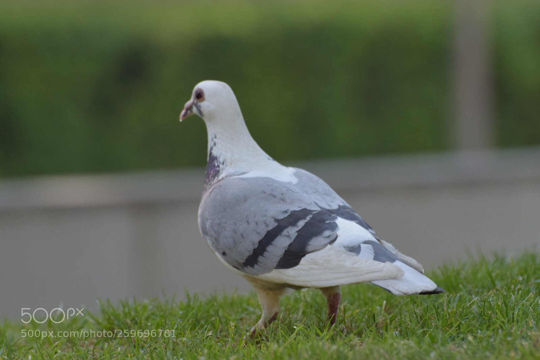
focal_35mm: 450
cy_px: 180
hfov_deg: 4.6
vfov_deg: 3.1
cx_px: 270
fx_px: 6750
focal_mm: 300
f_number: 8
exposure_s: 1/125
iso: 400
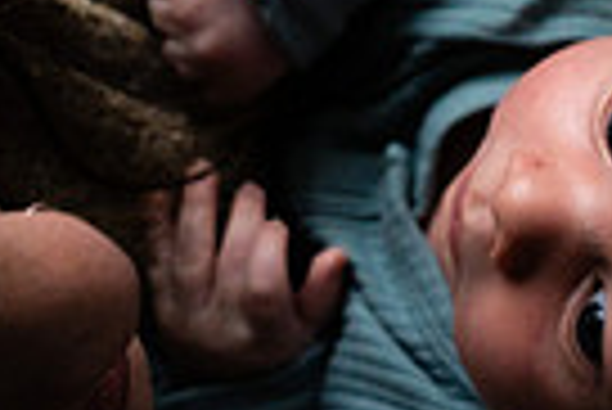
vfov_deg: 13.4
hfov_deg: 19.0
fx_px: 1736
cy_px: 155
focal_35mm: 102
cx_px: 711
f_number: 4
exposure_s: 1/200
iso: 800
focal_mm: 24
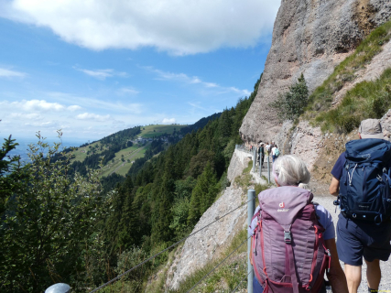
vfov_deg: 56.8
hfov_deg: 71.6
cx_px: 196
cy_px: 146
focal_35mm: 24
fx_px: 271
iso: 80
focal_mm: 4.3
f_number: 3.3
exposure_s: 1/1000
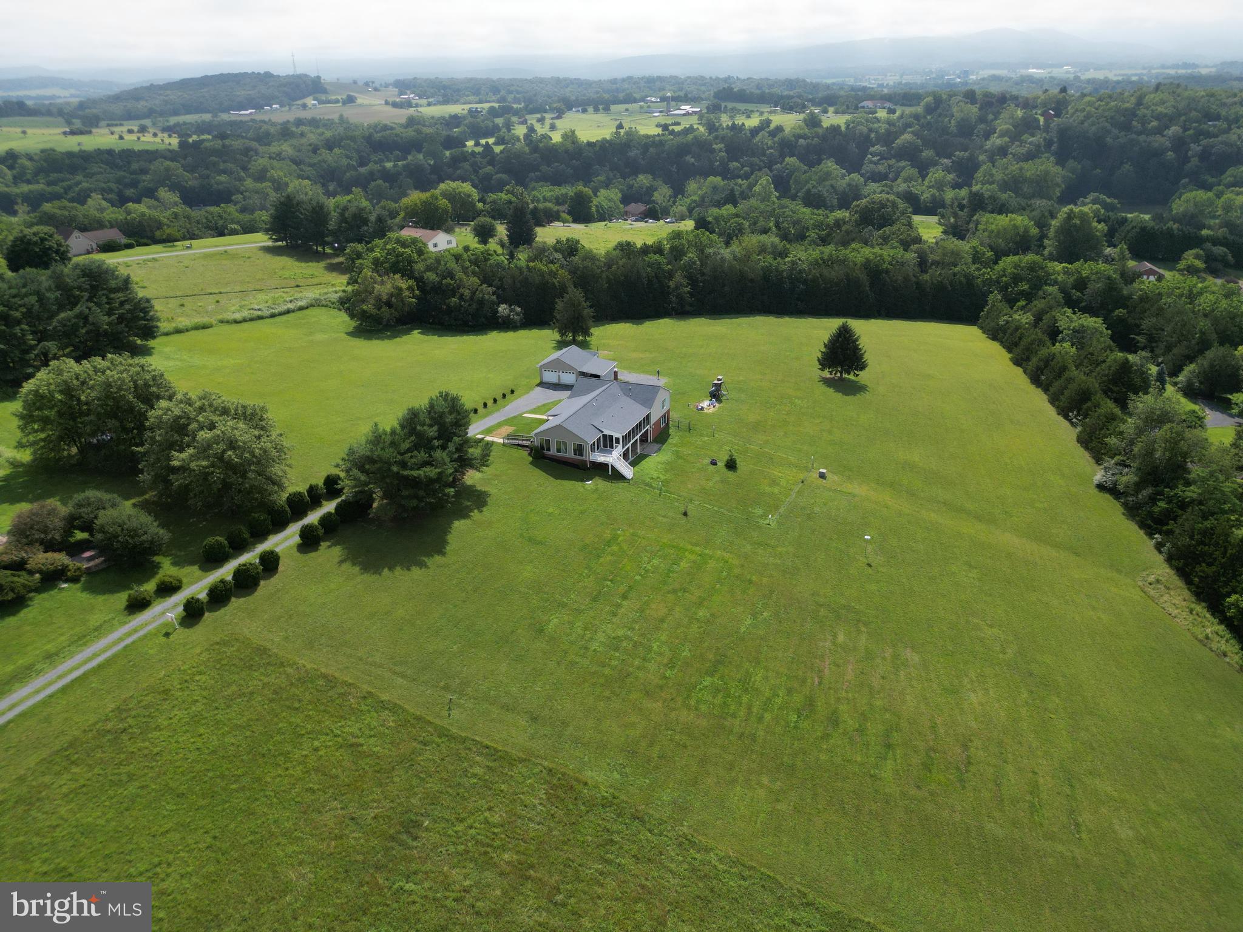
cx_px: 622
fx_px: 862
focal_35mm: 24
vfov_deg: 56.8
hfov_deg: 71.6
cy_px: 466
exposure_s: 1/3200
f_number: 1.7
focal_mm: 6.72
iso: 200
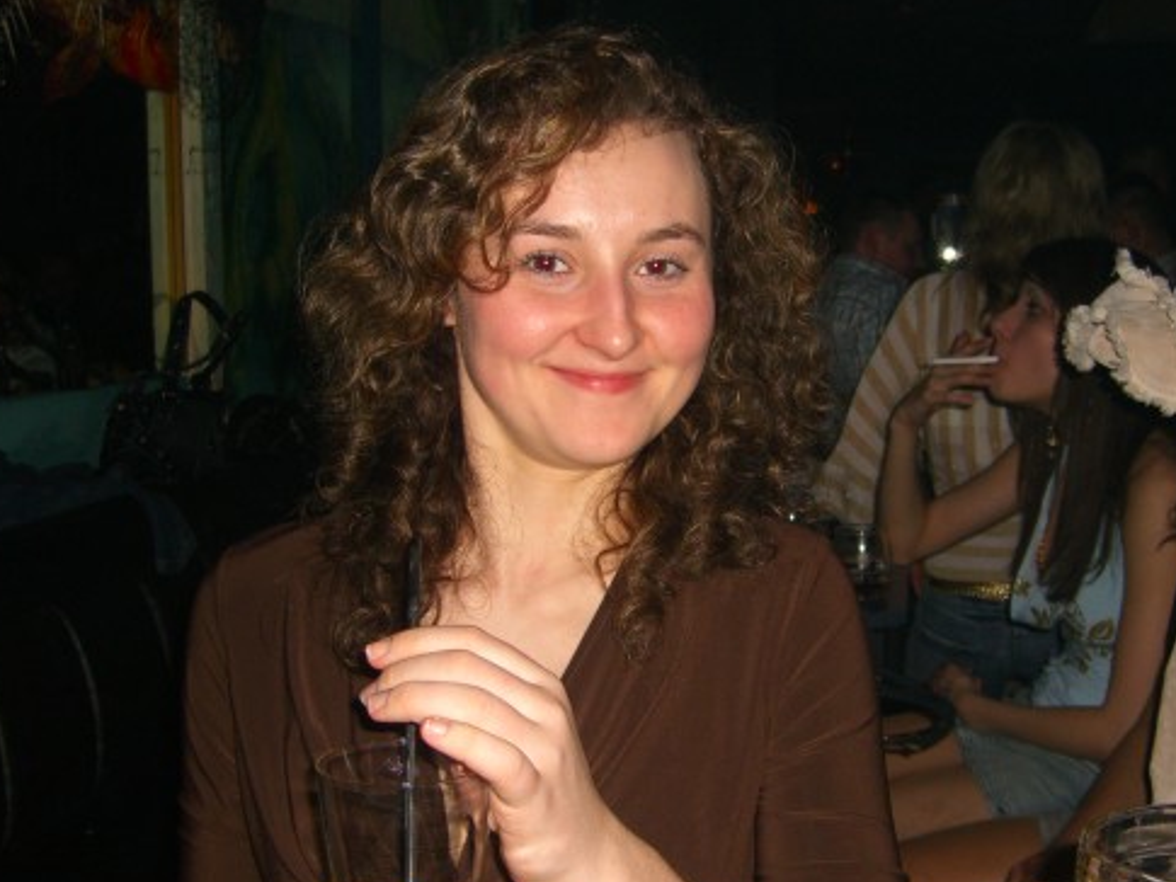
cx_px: 691
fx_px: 1597
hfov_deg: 40.3
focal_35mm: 47
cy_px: 487
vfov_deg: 30.9
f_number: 2.8
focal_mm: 7.9
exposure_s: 1/60
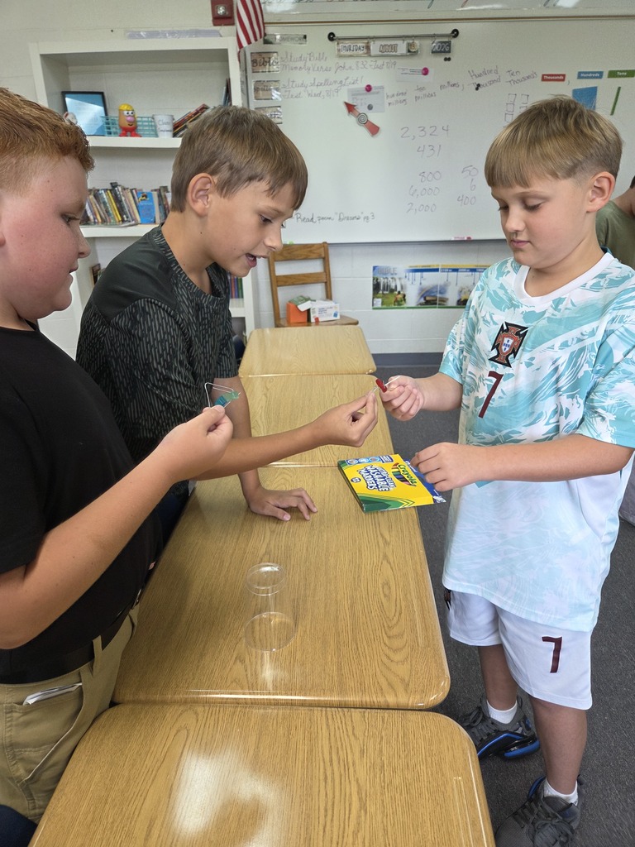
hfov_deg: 58.9
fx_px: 563
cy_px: 424
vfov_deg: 73.9
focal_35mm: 23
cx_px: 318
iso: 200
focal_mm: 5.4
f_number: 1.8
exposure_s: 1/120
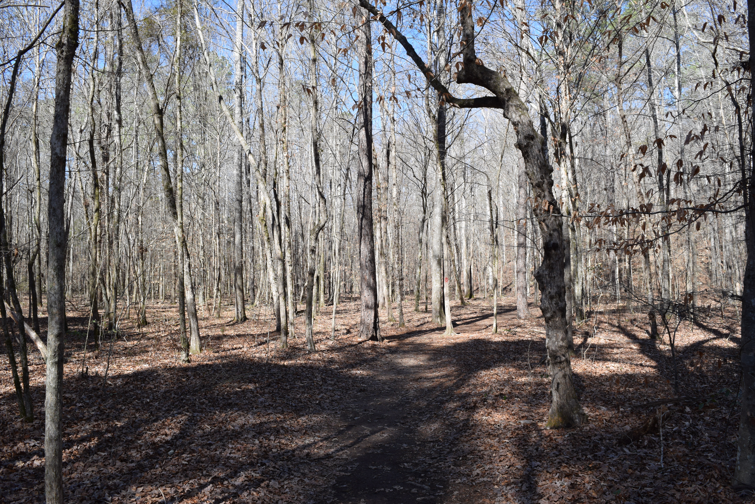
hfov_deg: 67.4
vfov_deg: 47.9
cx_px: 378
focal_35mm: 27
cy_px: 252
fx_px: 566
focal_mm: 18
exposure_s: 1/250
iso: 280
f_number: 8
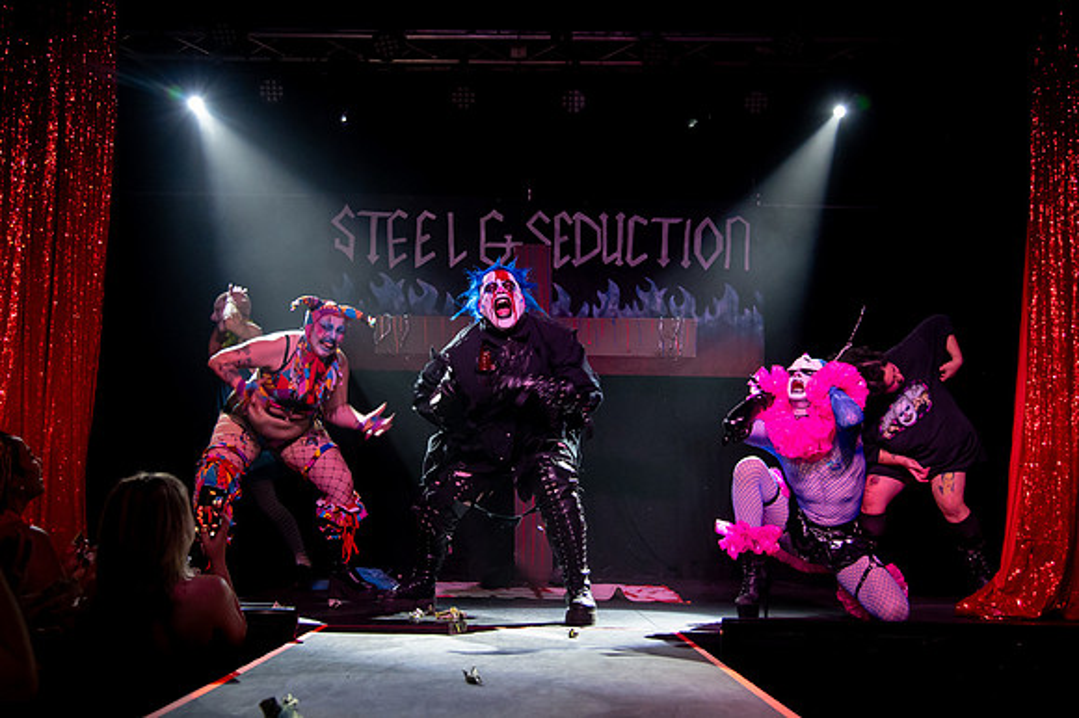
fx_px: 1292
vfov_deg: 31.0
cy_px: 292
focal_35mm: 43
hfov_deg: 45.3
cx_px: 543
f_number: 4
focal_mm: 35
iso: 6400
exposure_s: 1/160
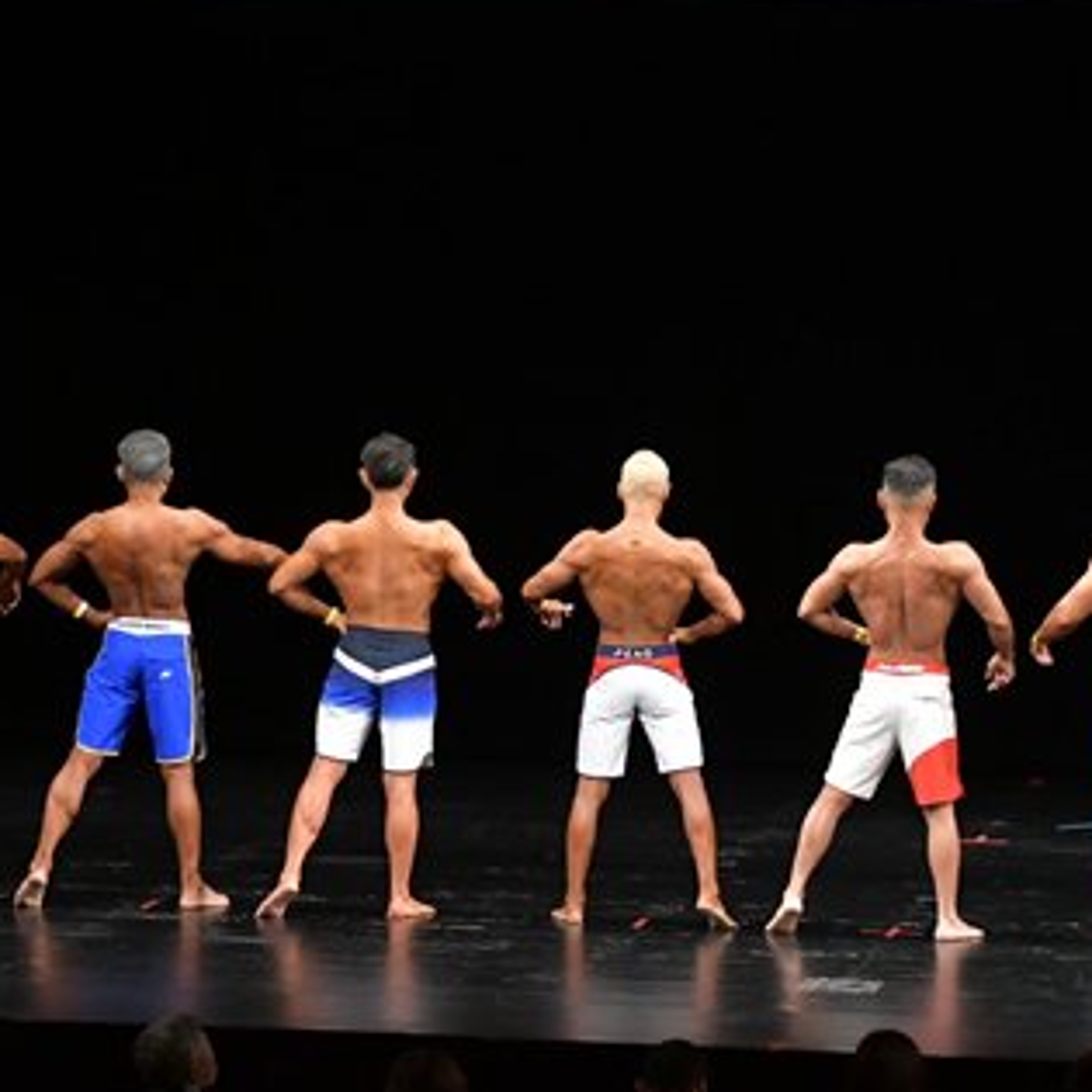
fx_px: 6496
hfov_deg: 9.6
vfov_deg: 9.6
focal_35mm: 182
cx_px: 369
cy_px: 569
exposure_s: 1/400
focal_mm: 58
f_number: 5.6
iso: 3200
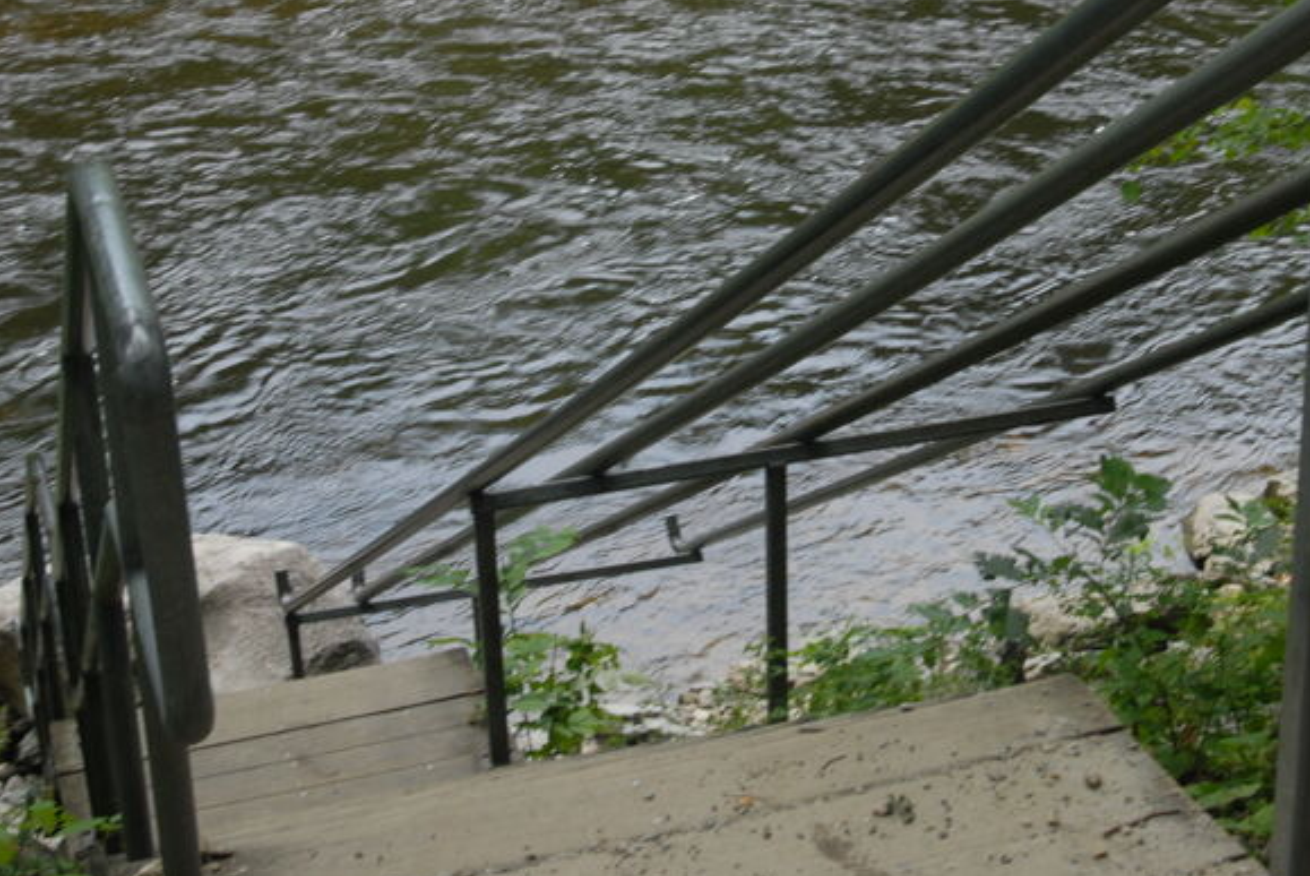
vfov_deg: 23.3
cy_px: 280
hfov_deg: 34.3
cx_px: 815
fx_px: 2112
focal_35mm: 58
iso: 250
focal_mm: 28
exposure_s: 1/40
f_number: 11
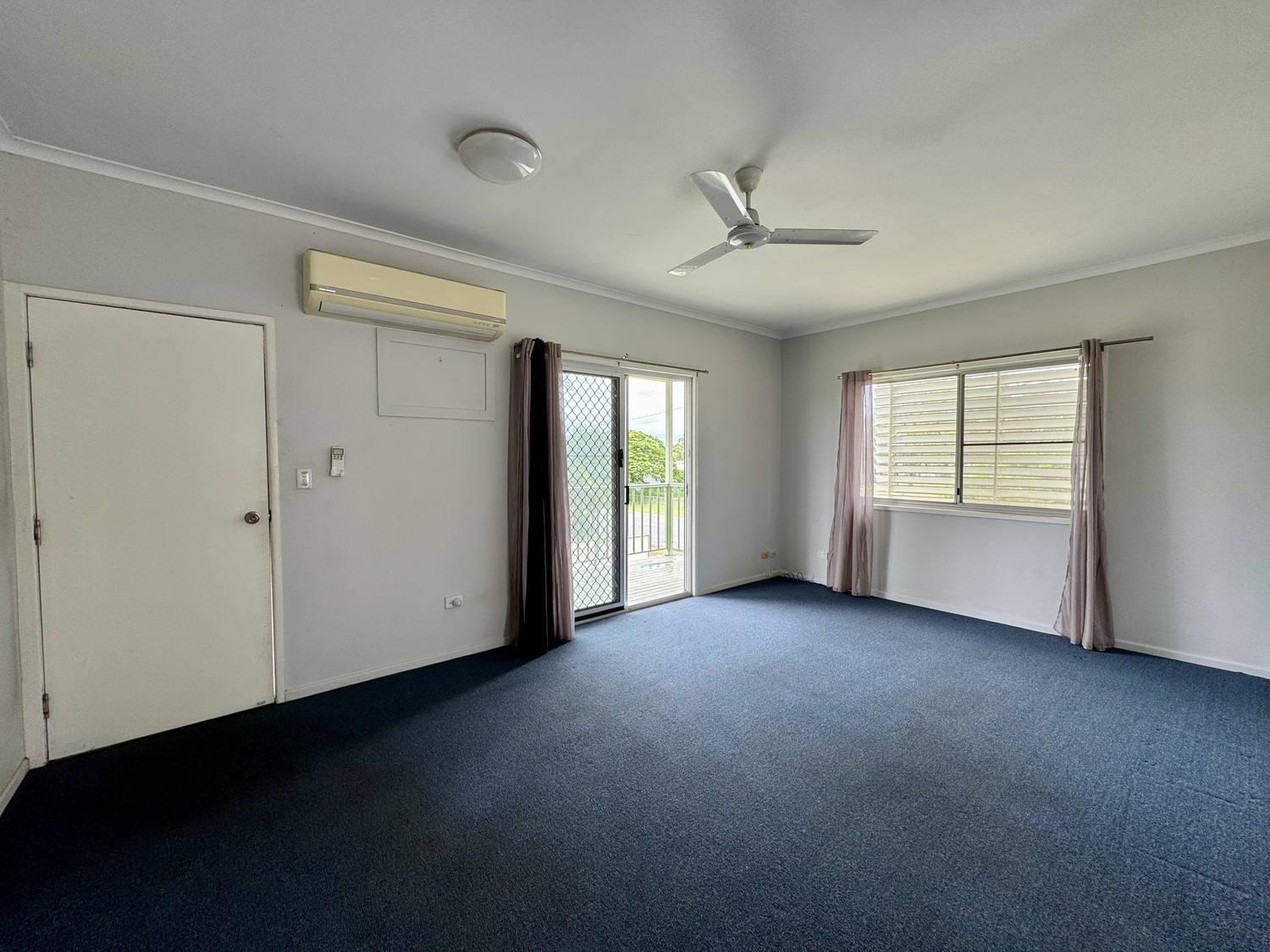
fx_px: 514
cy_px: 476
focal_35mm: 14
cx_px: 635
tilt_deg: -1.8
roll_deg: +0.9
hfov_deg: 102.1
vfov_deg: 85.7
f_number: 2.2
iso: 40
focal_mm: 2.22
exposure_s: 1/99
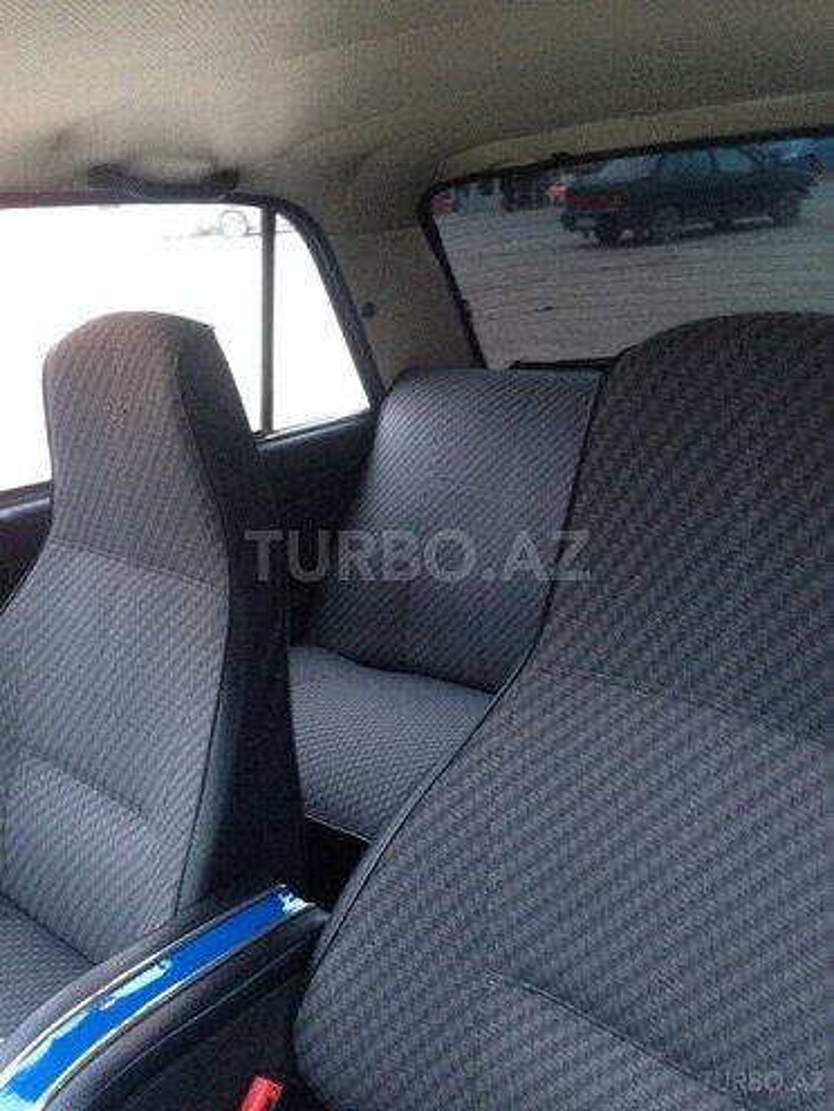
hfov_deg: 42.9
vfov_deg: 55.4
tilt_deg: -19.3
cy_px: 556
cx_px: 417
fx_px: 1060
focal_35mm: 33
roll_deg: +4.4
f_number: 2.4
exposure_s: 1/17
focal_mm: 4.12
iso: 400
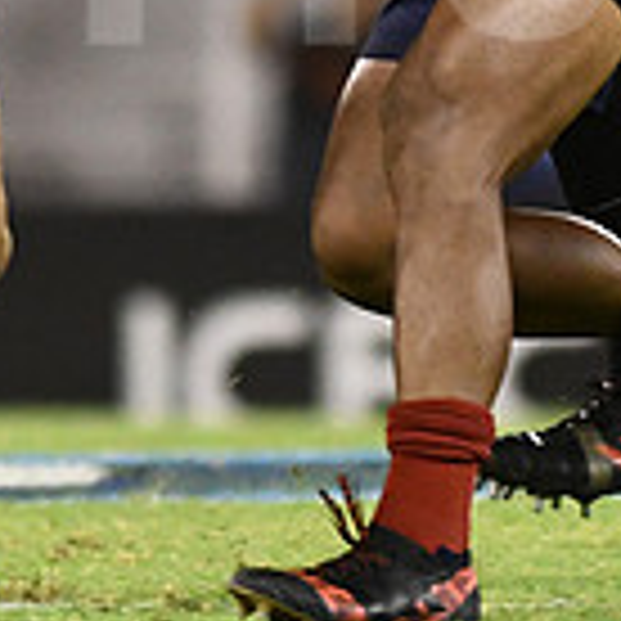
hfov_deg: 1.1
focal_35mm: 1612
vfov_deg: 1.1
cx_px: 450
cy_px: -110
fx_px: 32718
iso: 3200
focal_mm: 300
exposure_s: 1/1000
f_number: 2.8
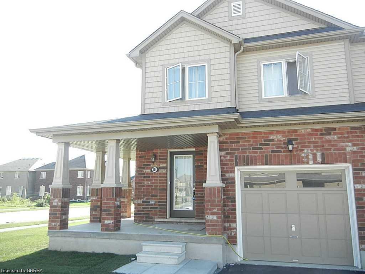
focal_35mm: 30
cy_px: 137
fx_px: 316
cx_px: 182
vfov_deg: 46.8
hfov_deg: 60.0
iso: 160
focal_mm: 5.4
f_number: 3.5
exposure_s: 1/218
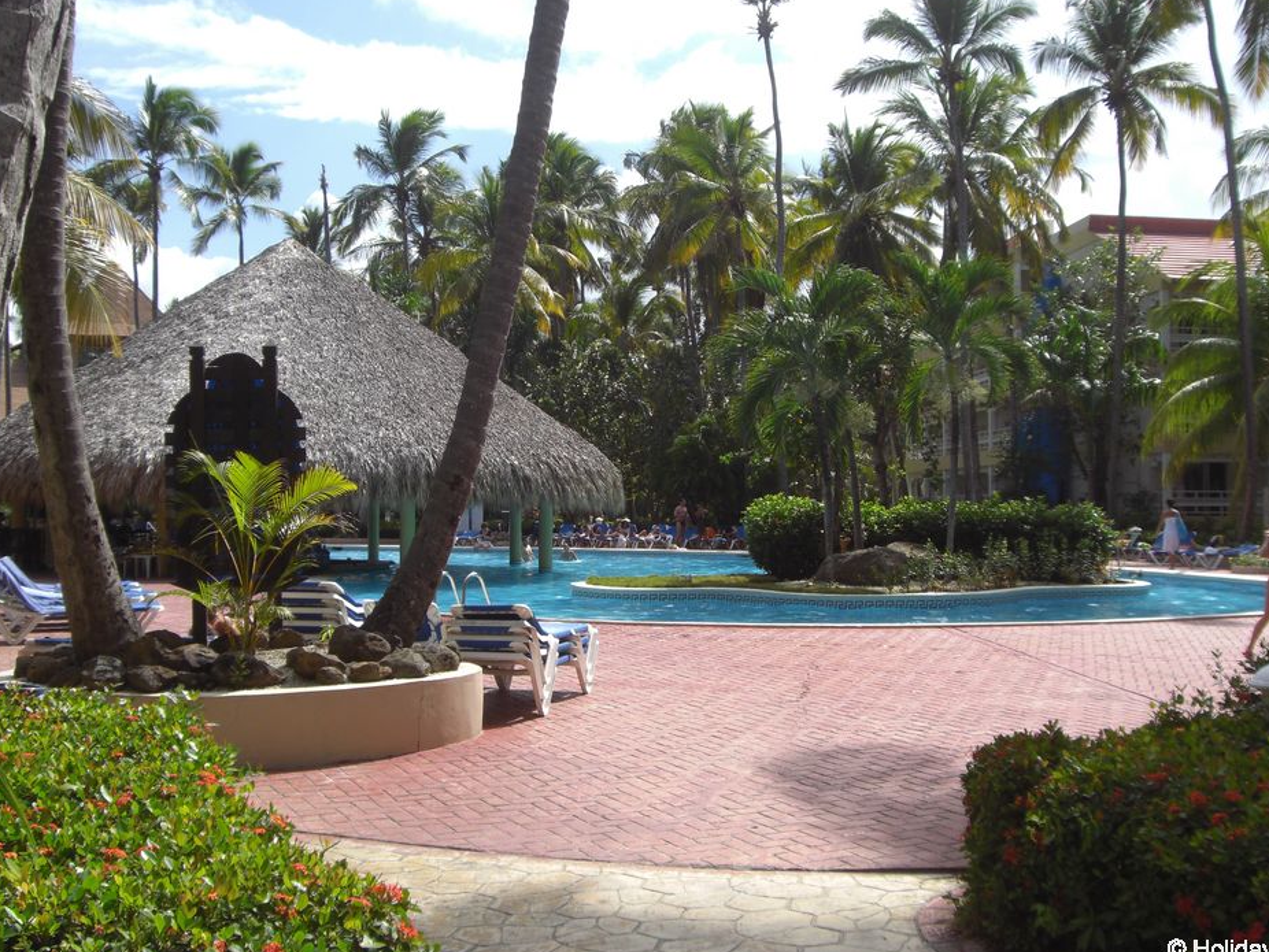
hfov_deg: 44.8
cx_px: 665
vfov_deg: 34.4
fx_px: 1540
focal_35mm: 42
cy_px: 445
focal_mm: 6.2
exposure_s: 1/160
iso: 64
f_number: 8
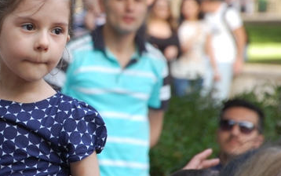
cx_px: 13
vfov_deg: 3.7
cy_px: 56
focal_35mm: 358
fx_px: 2744
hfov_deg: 5.9
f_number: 6.3
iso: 400
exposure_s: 1/80
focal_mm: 105
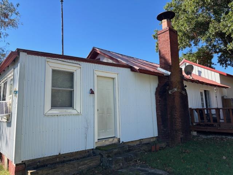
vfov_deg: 53.1
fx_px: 175
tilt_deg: +10.2
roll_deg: +1.7
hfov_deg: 67.3
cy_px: 88
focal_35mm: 26
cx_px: 116
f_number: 1.6
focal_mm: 5.96
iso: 50
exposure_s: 1/1311
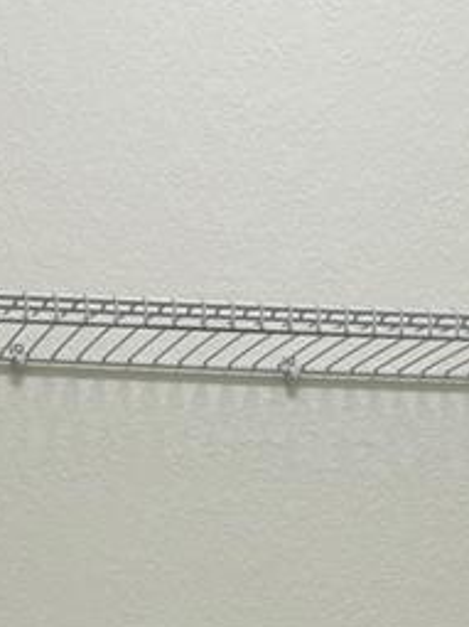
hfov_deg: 13.1
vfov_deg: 15.1
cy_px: 1131
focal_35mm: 113
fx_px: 2043
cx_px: 228
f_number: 1.78
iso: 100
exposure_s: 1/120
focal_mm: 6.76
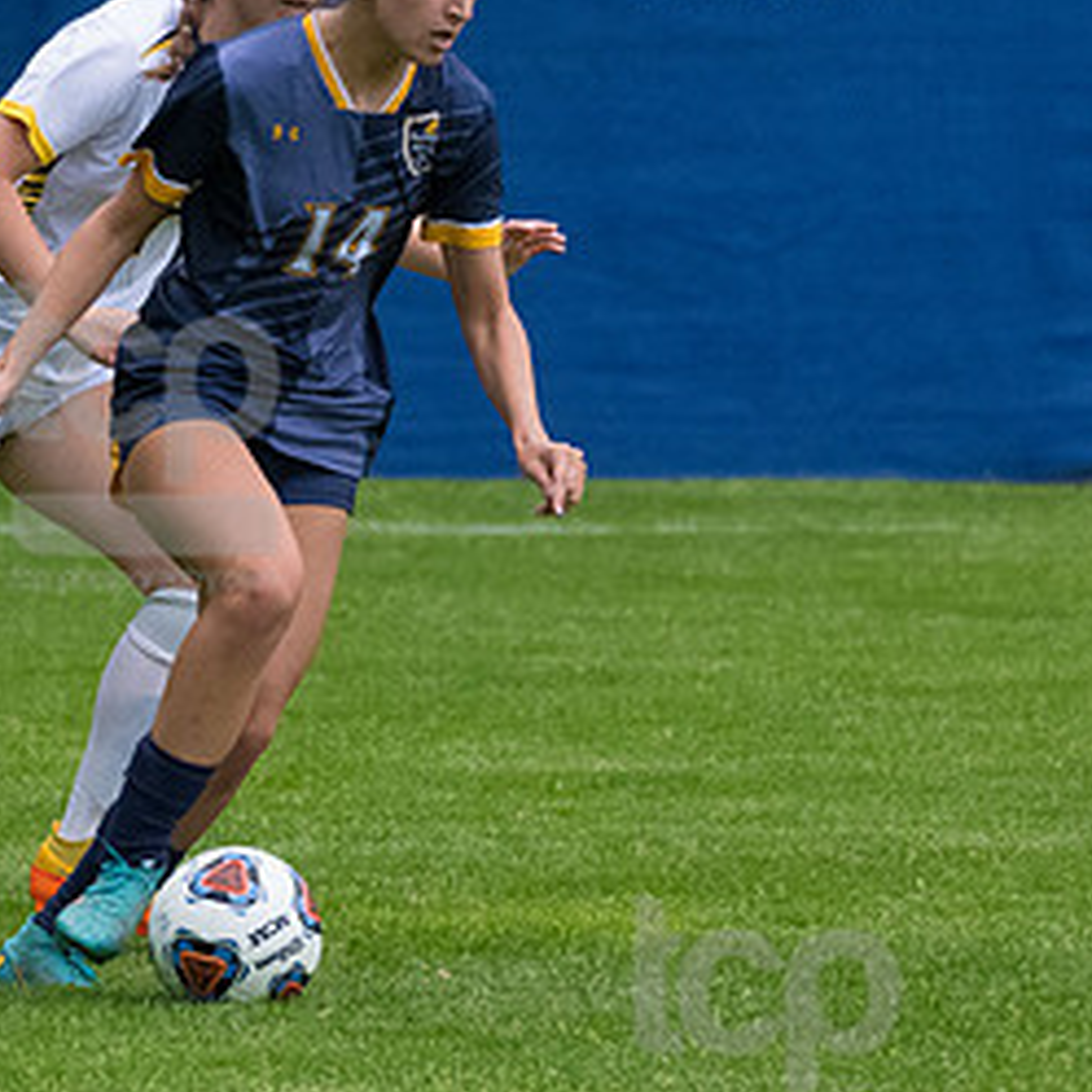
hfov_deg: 2.2
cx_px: 145
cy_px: 439
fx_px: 28552
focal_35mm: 800
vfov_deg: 2.2
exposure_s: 1/1600
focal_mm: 270
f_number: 5.6
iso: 4000
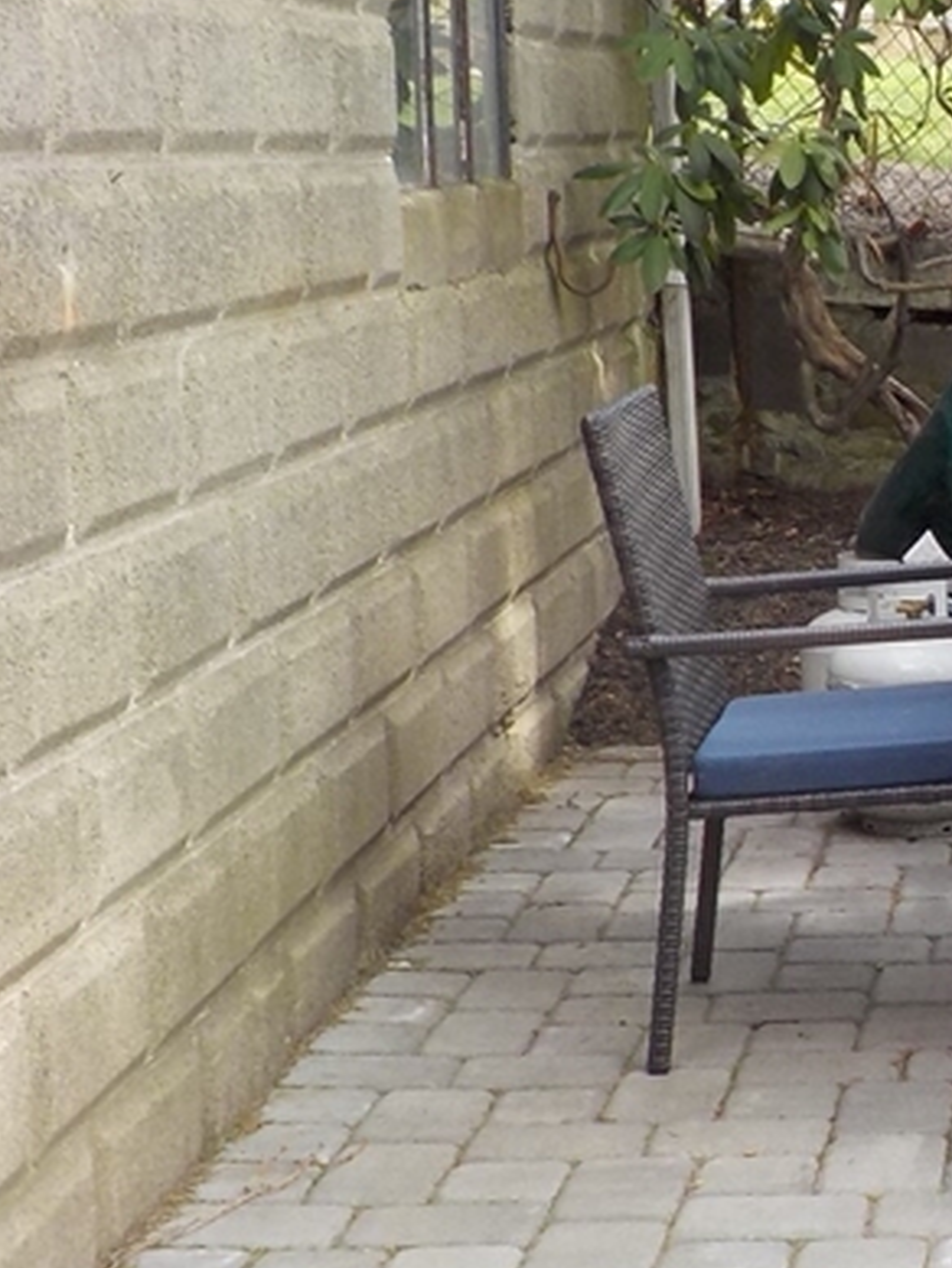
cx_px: 1213
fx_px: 2895
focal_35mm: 79
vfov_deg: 24.7
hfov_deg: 17.6
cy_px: 632
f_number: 3.3
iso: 125
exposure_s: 1/80
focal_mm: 4.1
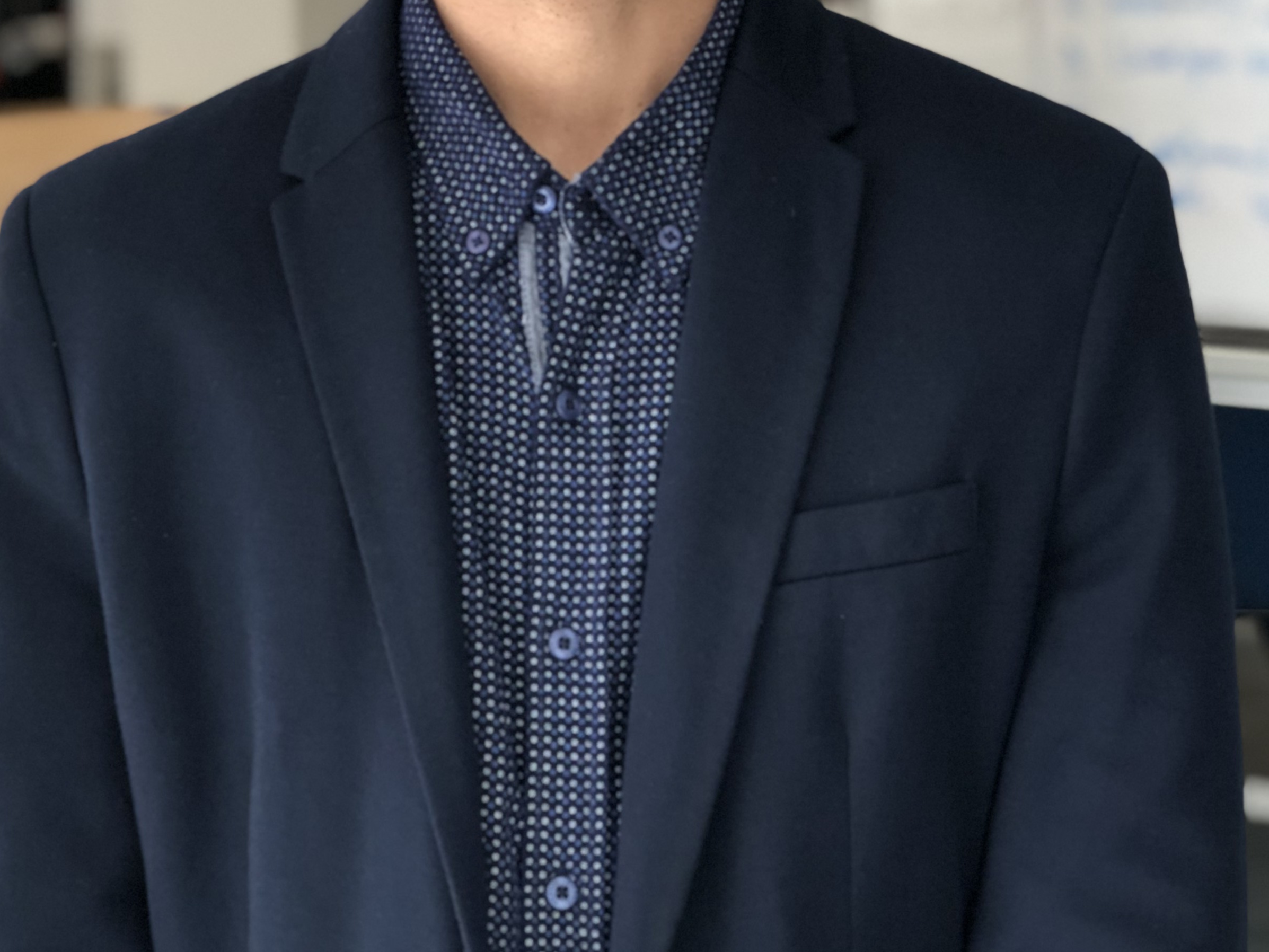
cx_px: 519
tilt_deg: -4.3
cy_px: 41
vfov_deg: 15.2
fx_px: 3520
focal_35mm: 96
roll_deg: +0.6
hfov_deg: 20.4
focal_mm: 6.6
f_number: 2.8
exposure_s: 1/50
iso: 64
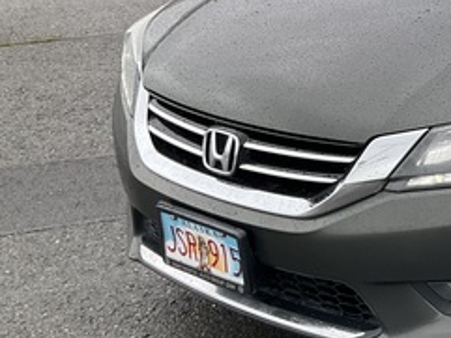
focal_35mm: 77
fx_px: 1004
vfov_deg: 19.0
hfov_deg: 22.5
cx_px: 593
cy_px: 69
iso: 20
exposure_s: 1/156
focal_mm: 3
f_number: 1.8
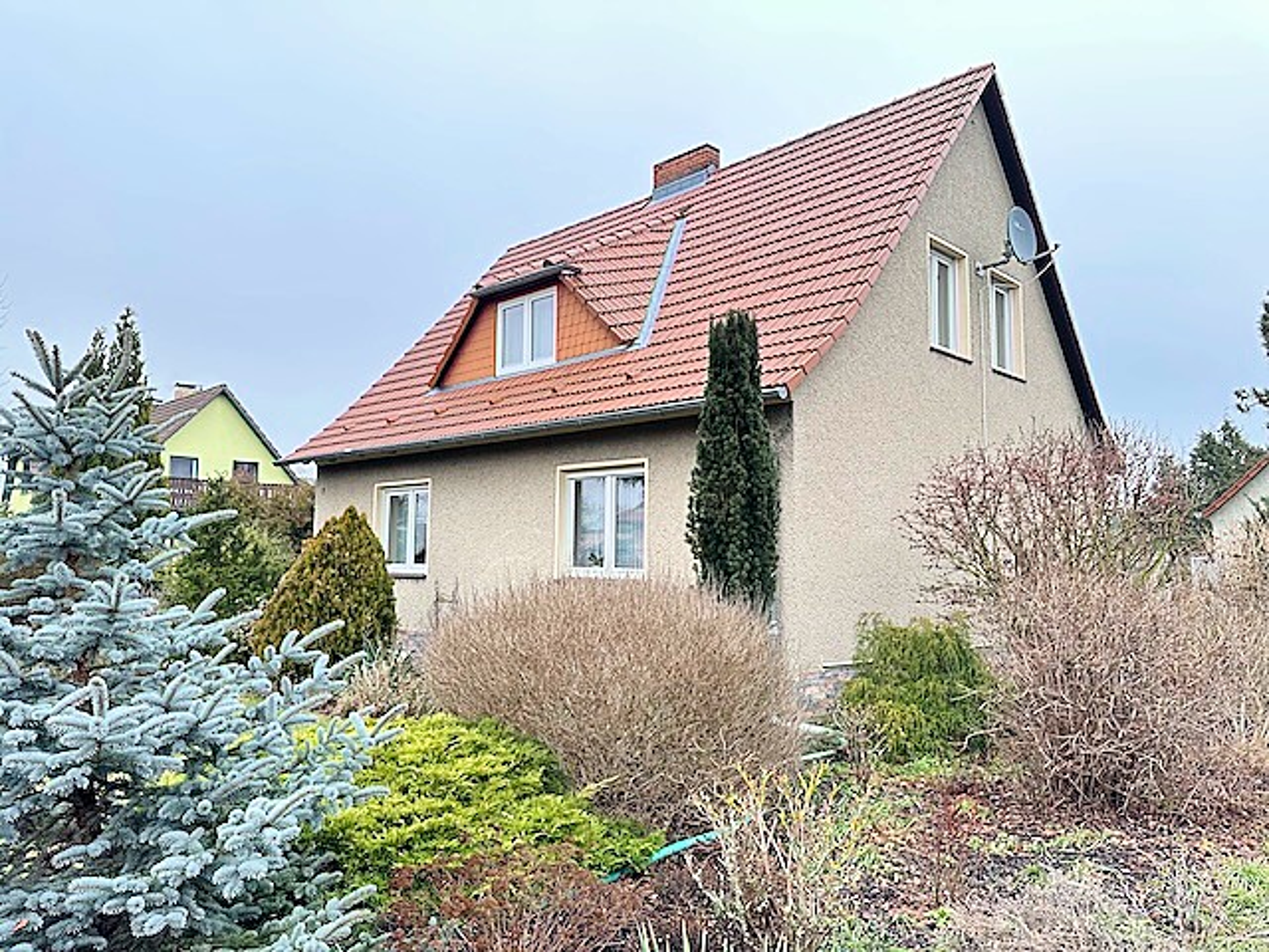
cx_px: 634
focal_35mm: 24
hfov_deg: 71.6
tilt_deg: +5.6
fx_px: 880
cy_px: 476
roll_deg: -0.6
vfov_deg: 56.8
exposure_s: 1/169
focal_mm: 6.86
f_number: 1.78
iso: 80
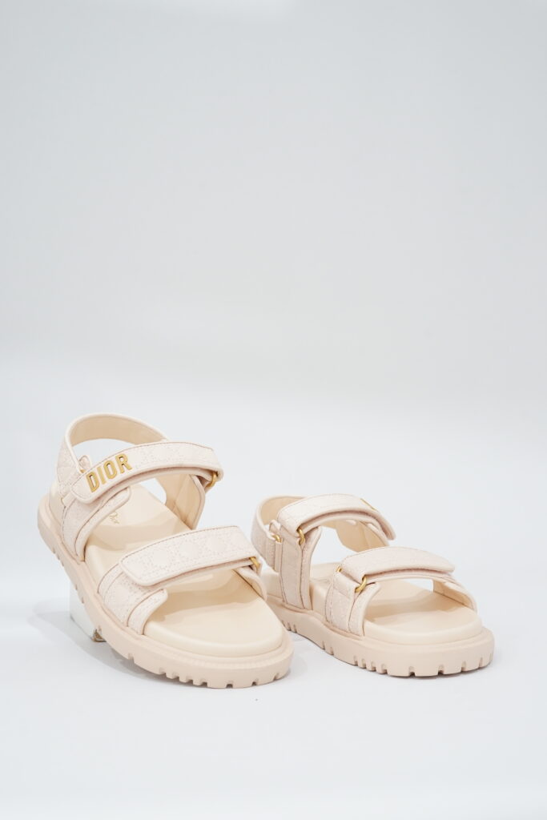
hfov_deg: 27.0
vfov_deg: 39.6
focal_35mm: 50
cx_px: 274
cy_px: 410
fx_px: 1139
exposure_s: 1/4
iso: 640
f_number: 6.3
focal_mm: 50
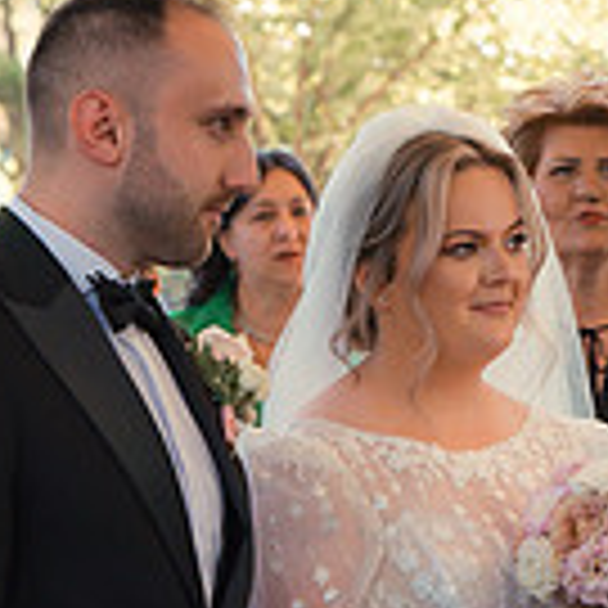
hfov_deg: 10.0
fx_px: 3478
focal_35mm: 175
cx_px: 482
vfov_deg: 10.0
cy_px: 477
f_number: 3.5
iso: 500
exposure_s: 1/125
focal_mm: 48
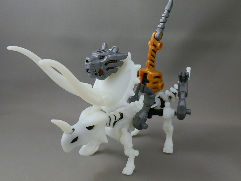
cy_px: 90
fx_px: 237
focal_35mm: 34
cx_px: 120
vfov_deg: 41.8
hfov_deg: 54.0
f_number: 3.5
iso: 200
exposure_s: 1/13
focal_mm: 6.17
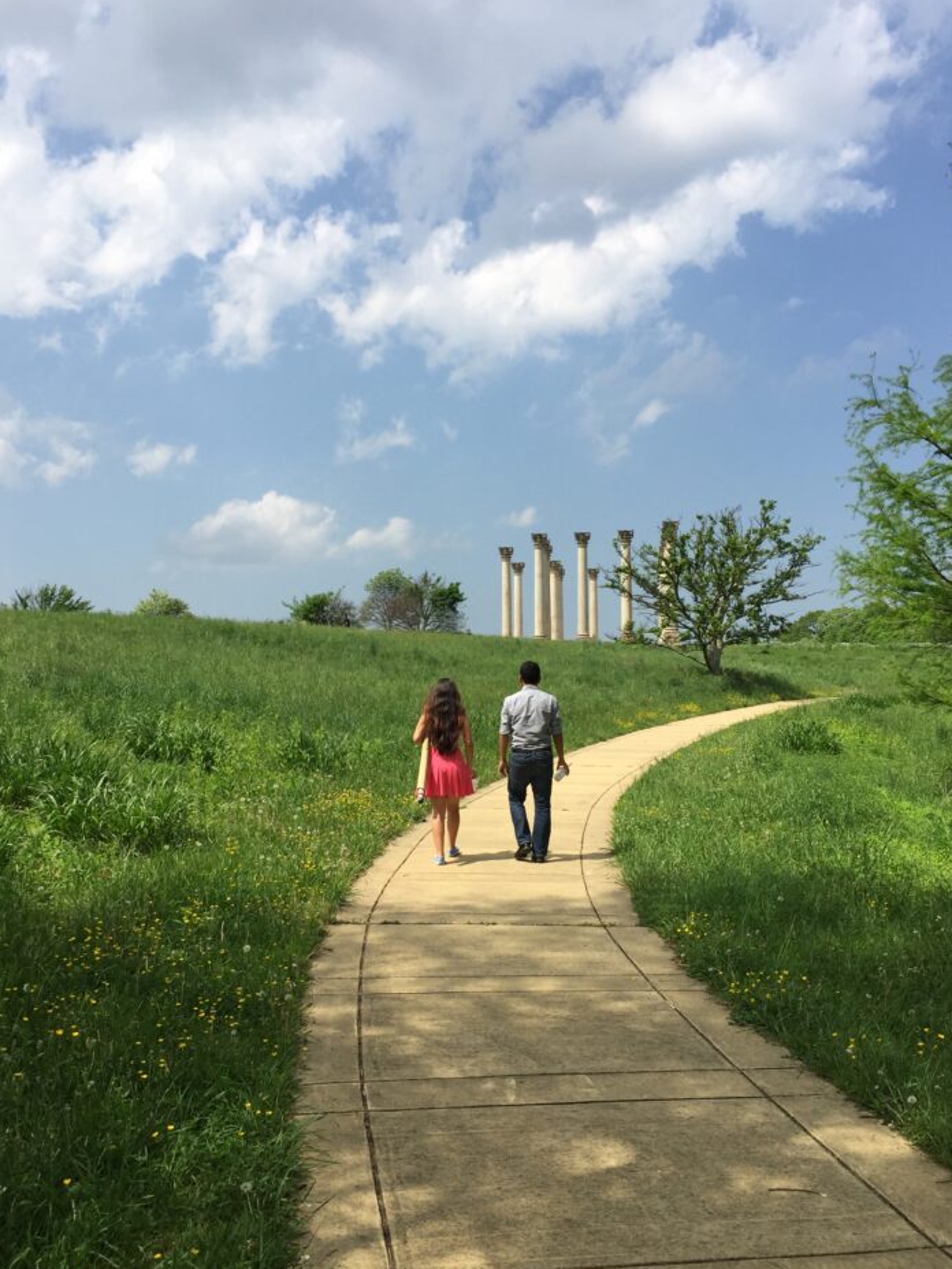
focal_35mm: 32
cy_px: 693
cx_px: 461
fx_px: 1173
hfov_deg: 44.2
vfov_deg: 56.7
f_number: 2.2
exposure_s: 1/2326
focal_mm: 4.15
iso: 32
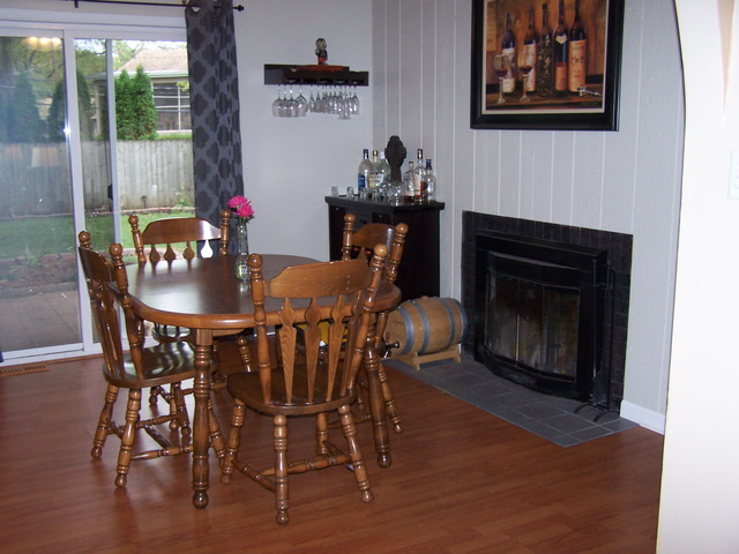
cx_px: 370
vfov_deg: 37.7
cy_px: 277
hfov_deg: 49.0
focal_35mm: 38
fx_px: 811
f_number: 2.8
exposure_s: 1/60
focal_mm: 6.3
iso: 140
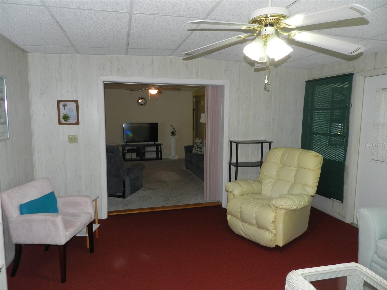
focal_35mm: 23
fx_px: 257
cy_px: 145
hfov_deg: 73.9
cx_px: 194
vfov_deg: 58.9
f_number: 3.4
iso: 200
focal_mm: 4
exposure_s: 1/30
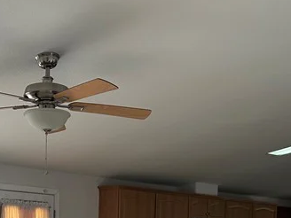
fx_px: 630
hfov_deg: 25.5
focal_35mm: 75
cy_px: 288
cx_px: 52
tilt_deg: -2.6
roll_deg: -1.2
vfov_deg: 18.2
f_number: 1.78
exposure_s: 1/421
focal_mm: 6.86
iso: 80
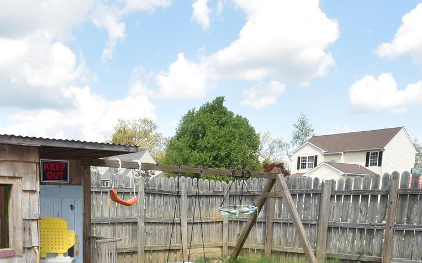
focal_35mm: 41
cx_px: 174
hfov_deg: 48.0
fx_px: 471
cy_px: 263
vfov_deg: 29.2
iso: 100
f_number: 8
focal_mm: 10
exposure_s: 1/200
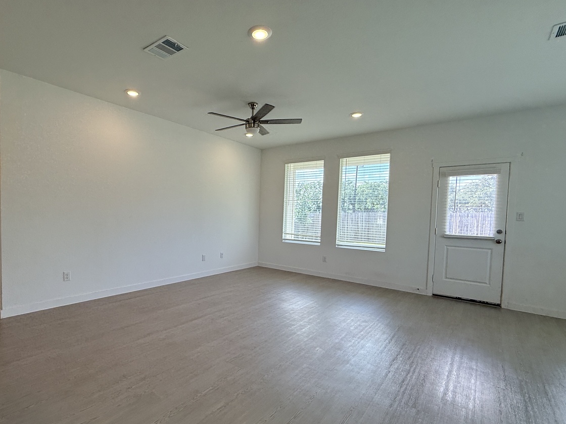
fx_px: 294
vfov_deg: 71.5
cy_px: 226
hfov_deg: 86.9
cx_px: 234
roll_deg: -1.0
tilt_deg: -1.7
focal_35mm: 18
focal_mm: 2.22
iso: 64
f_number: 2.2
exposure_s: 1/185
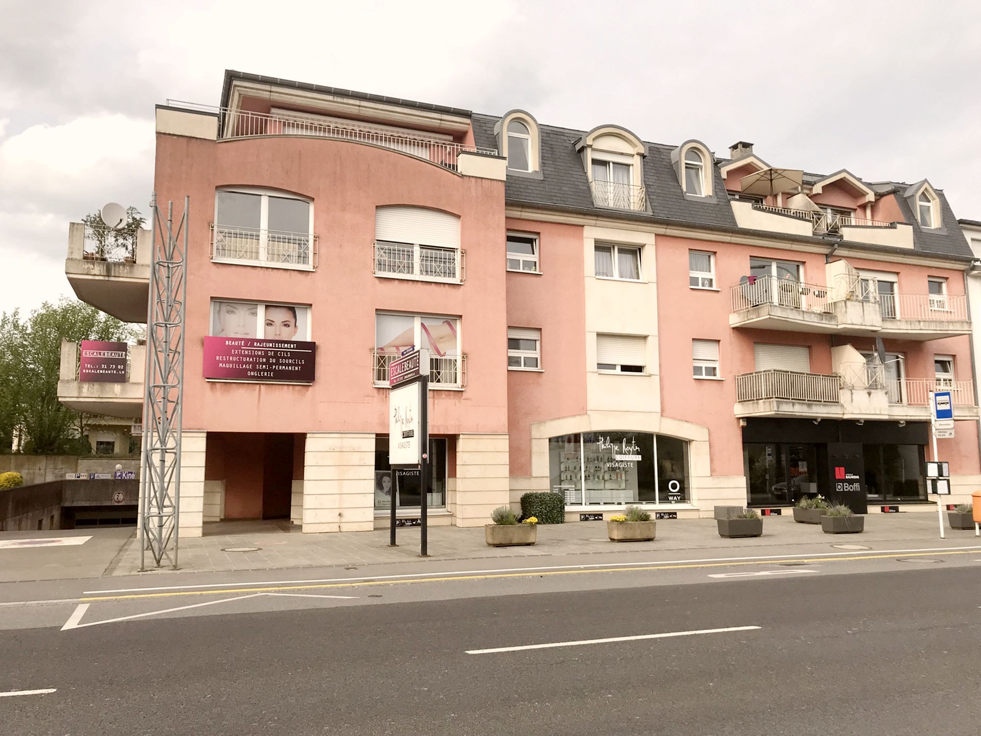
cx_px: 490
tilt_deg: +6.8
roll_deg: +0.5
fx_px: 794
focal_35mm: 28
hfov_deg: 63.4
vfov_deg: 49.7
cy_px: 368
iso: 20
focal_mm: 3.99
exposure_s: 1/1570
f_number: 1.8
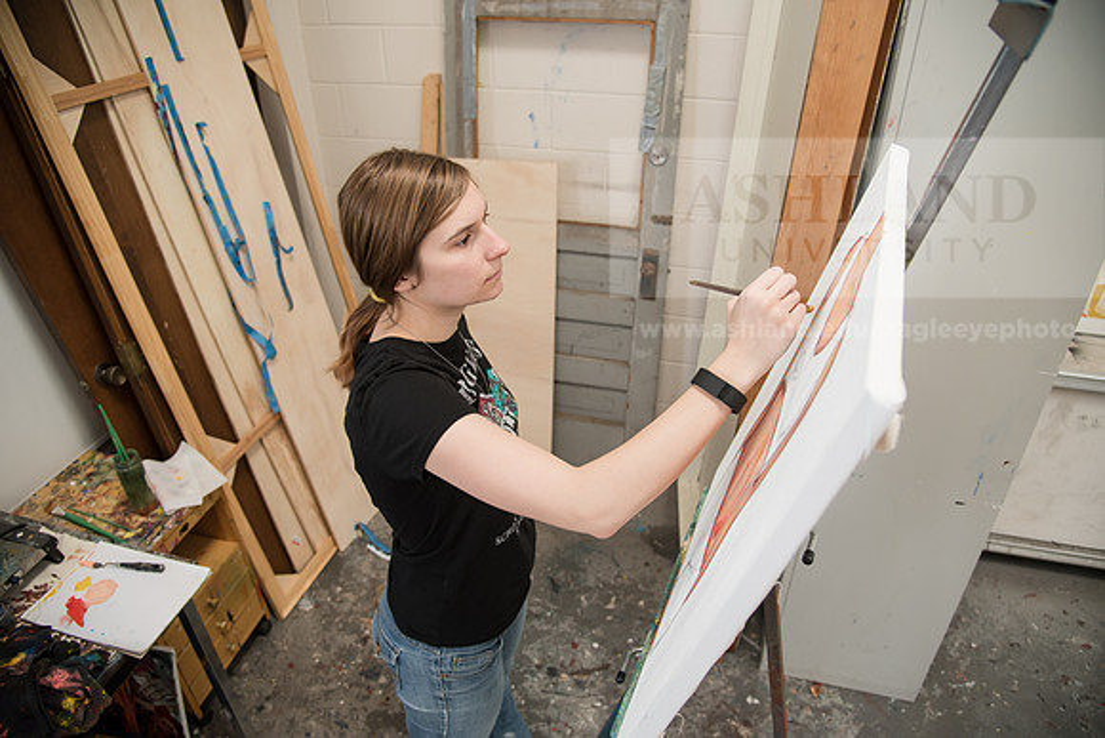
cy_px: 369
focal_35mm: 24
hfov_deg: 73.7
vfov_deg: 53.2
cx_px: 552
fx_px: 737
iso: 800
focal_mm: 24
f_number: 4
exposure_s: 1/160
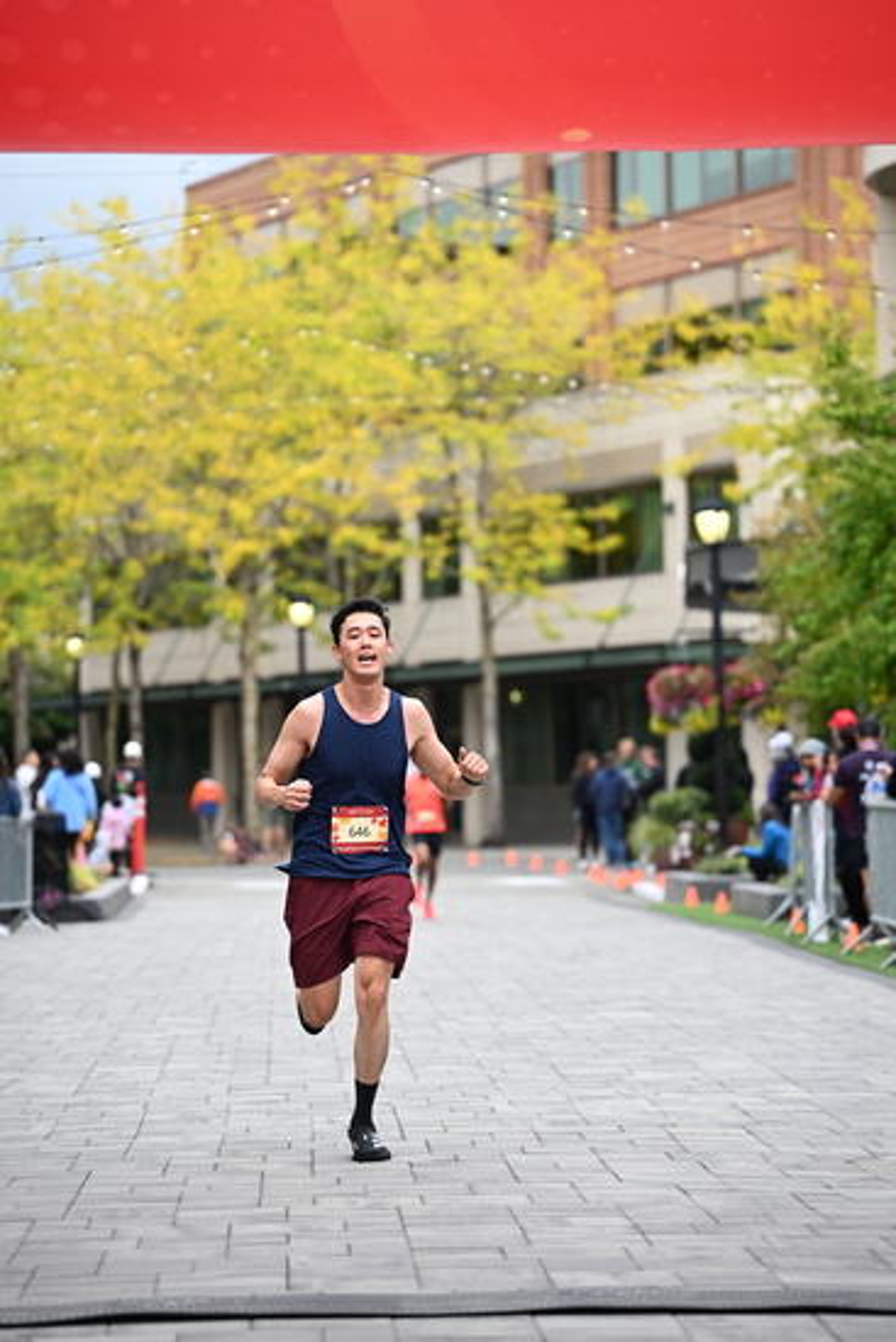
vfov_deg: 17.8
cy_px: 671
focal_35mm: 115
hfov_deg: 11.9
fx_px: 4290
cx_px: 448
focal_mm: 115
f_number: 2.8
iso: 640
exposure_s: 1/2000
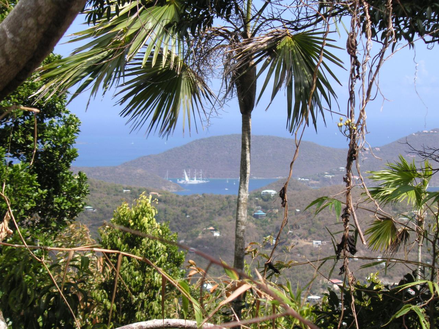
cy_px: 164
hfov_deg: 18.7
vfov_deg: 14.1
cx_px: 220
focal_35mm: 105
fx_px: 1332
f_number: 5
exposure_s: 1/250
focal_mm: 17.1
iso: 50
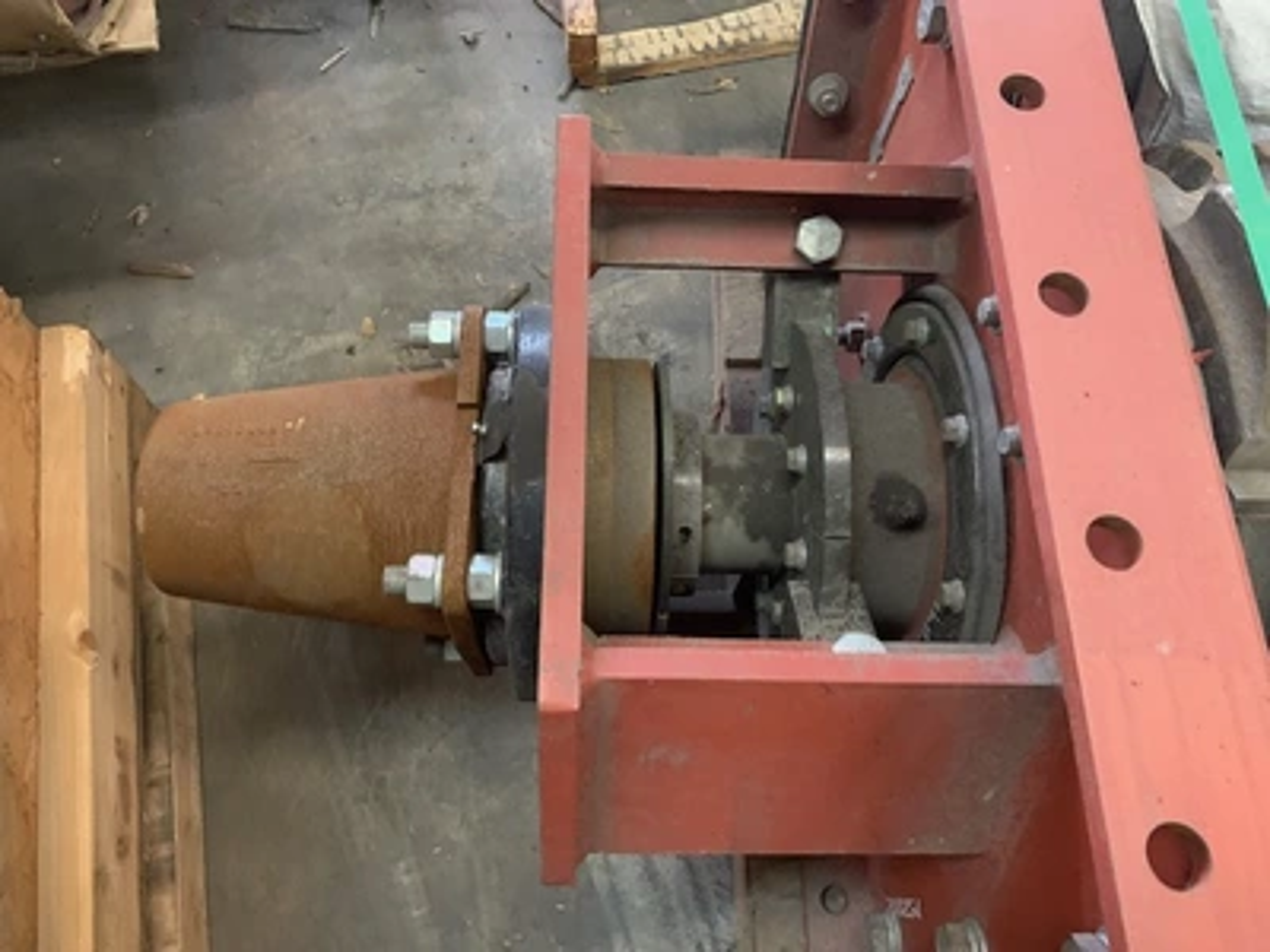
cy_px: 476
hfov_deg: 67.3
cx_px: 635
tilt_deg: -66.3
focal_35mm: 26
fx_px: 954
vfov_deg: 53.1
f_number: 1.8
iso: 500
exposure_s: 1/30
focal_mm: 4.25
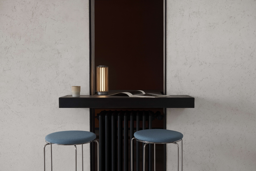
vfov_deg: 28.1
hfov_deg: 41.1
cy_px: 86
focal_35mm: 48
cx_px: 128
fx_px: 341
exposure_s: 1/30
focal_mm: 48
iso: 400
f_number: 6.3
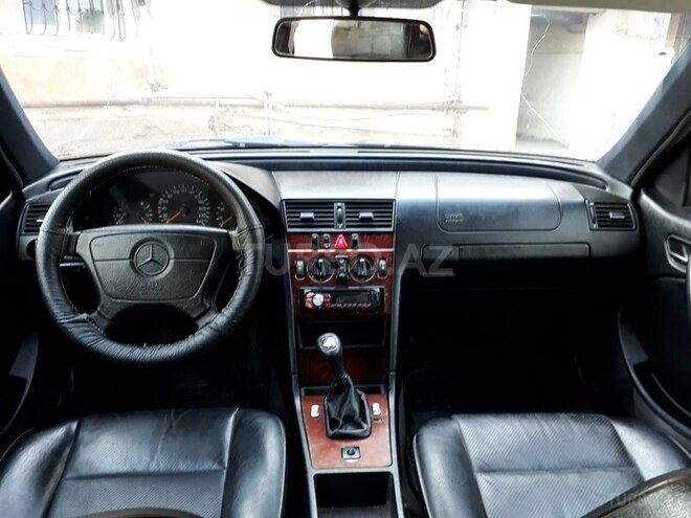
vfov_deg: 51.4
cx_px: 346
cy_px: 259
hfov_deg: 65.3
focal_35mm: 27
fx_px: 539
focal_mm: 3.6
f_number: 1.9
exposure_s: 1/33
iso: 80
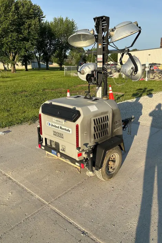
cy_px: 125
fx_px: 189
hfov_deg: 46.4
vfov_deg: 65.5
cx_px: 81
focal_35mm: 28
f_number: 1.6
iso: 50
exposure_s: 1/2105
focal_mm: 5.96
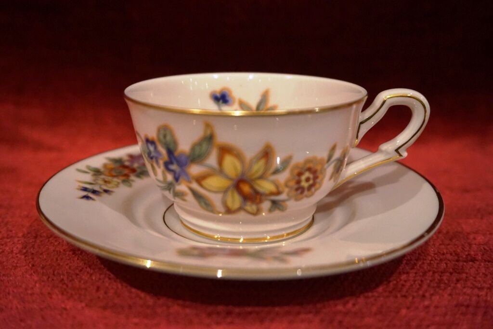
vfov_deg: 35.5
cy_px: 164
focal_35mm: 38
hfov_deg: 51.3
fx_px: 513
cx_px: 246
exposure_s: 1/50
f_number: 4.5
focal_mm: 25
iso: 3200
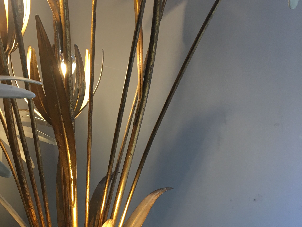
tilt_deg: -13.1
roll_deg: +0.1
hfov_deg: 37.1
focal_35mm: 51
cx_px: 103
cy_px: 145
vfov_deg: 28.4
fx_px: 445
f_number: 2.2
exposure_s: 1/33
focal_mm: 4.15
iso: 40
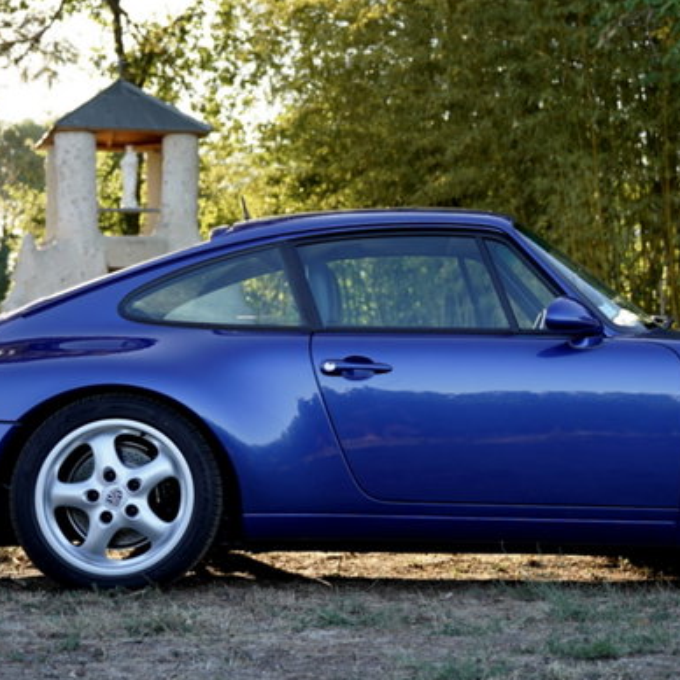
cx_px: 452
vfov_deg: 26.9
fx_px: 1422
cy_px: 308
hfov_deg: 26.7
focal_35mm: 64
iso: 125
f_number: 2.8
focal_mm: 38
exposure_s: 1/250
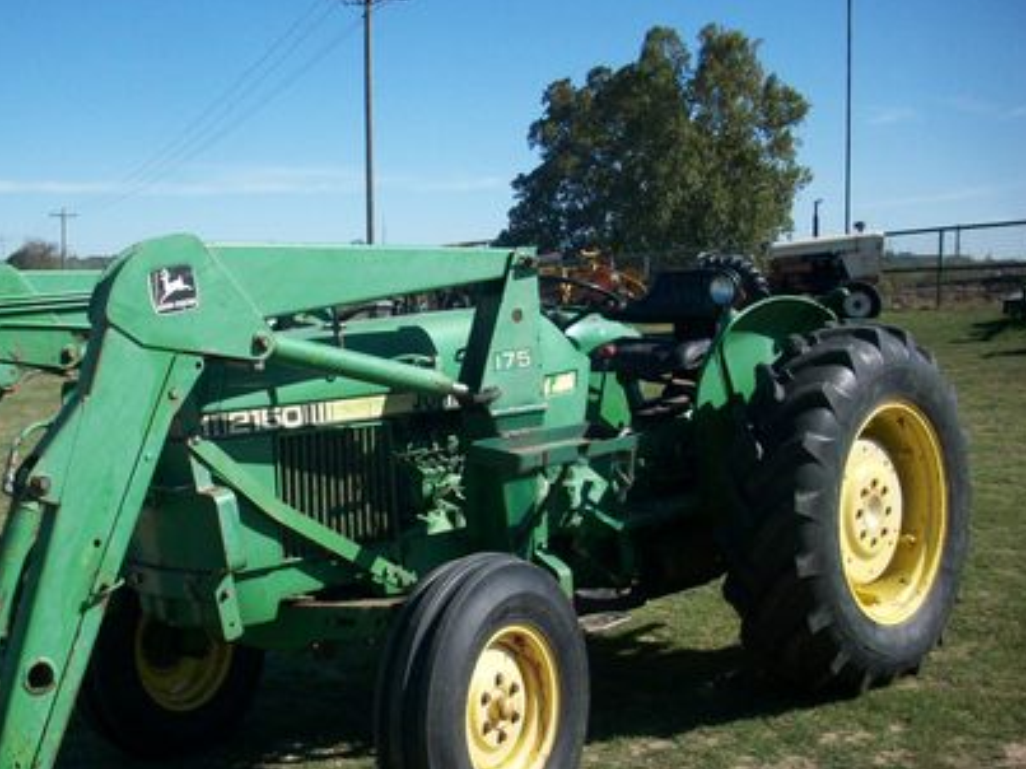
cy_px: 435
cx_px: 346
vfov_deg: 29.1
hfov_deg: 37.8
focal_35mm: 50
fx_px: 1482
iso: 80
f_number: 5.6
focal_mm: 6.2
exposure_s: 1/390
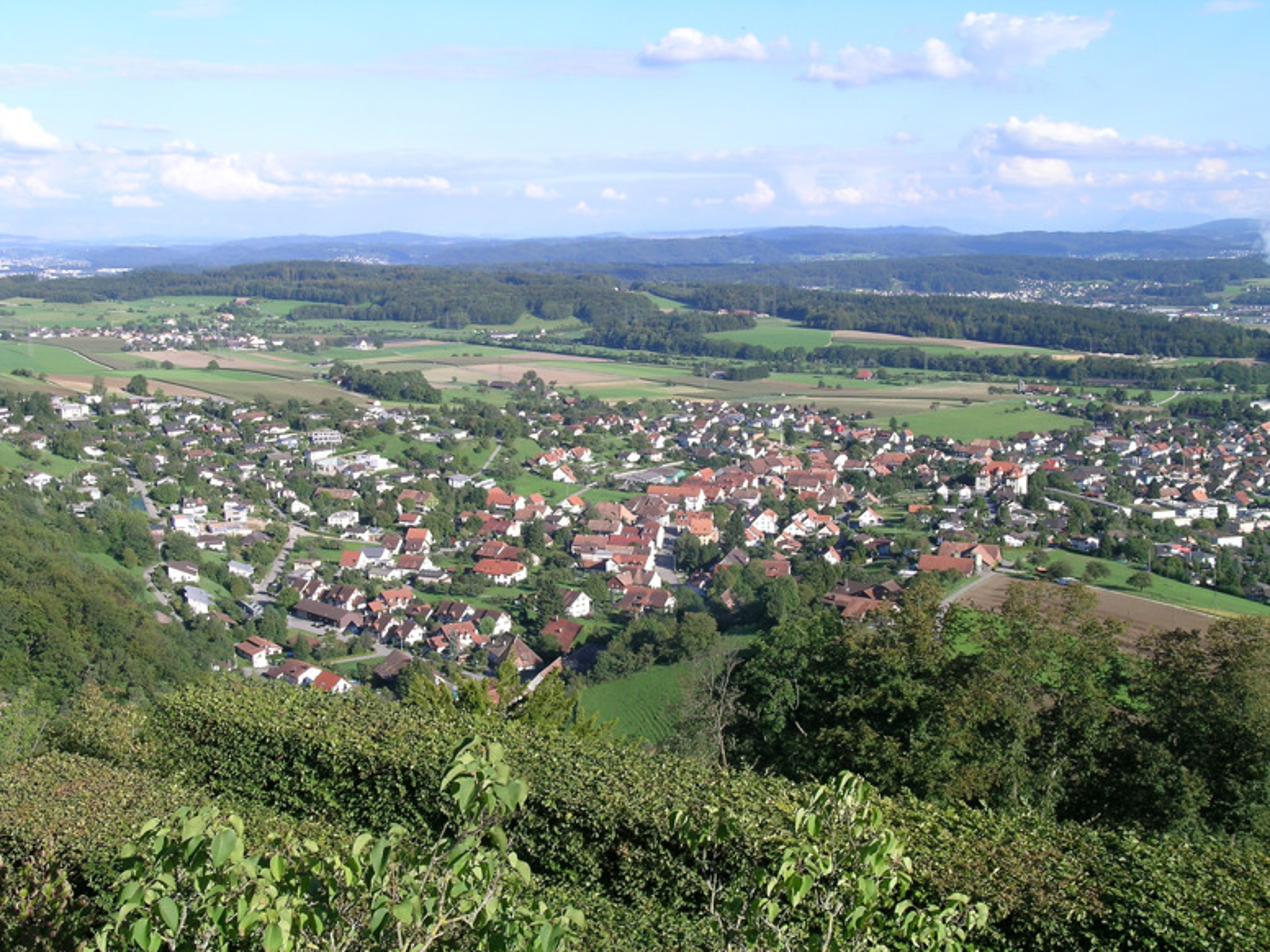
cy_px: 476
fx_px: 1541
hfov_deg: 44.8
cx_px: 635
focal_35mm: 42
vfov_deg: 34.3
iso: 50
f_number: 6.4
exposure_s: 1/194
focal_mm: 8.7
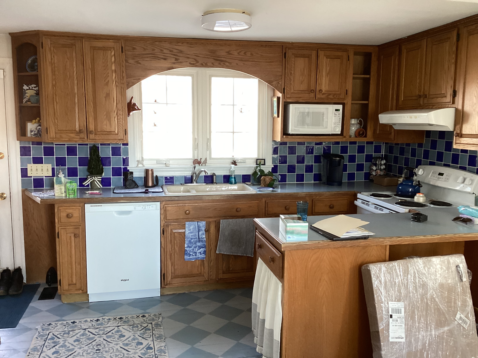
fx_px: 428
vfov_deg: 45.4
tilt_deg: -7.5
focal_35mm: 31
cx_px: 239
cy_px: 179
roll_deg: -0.7
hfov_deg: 58.4
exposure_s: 1/60
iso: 160
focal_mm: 3.3
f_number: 2.4
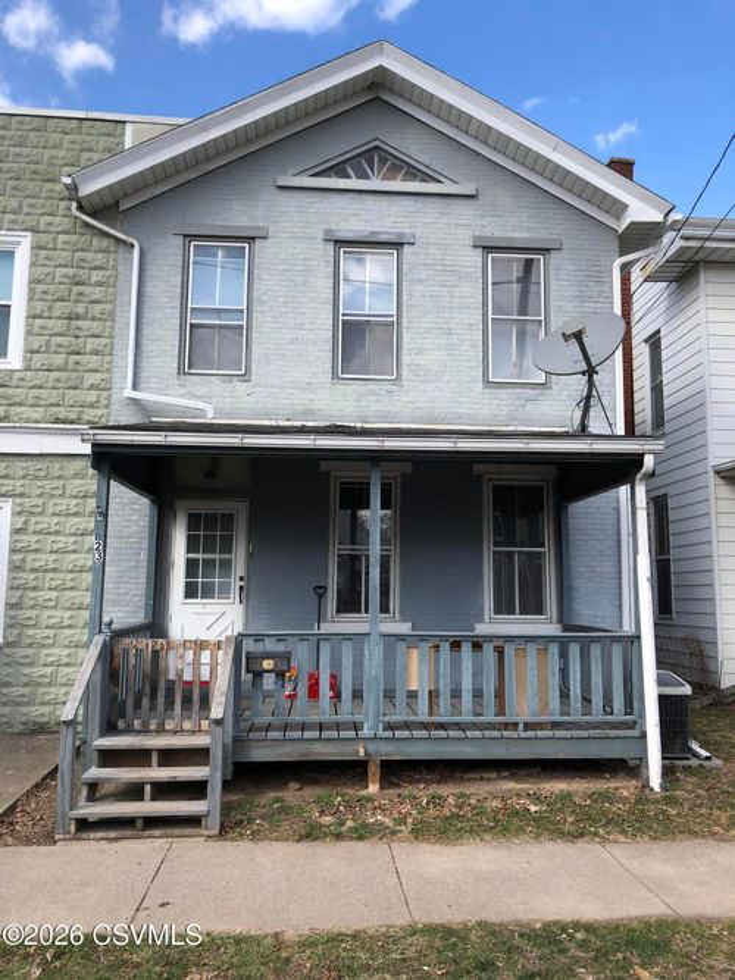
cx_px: 368
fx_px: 793
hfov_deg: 49.7
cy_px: 490
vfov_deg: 63.5
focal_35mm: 28
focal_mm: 3.99
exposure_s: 1/827
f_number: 1.8
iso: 20
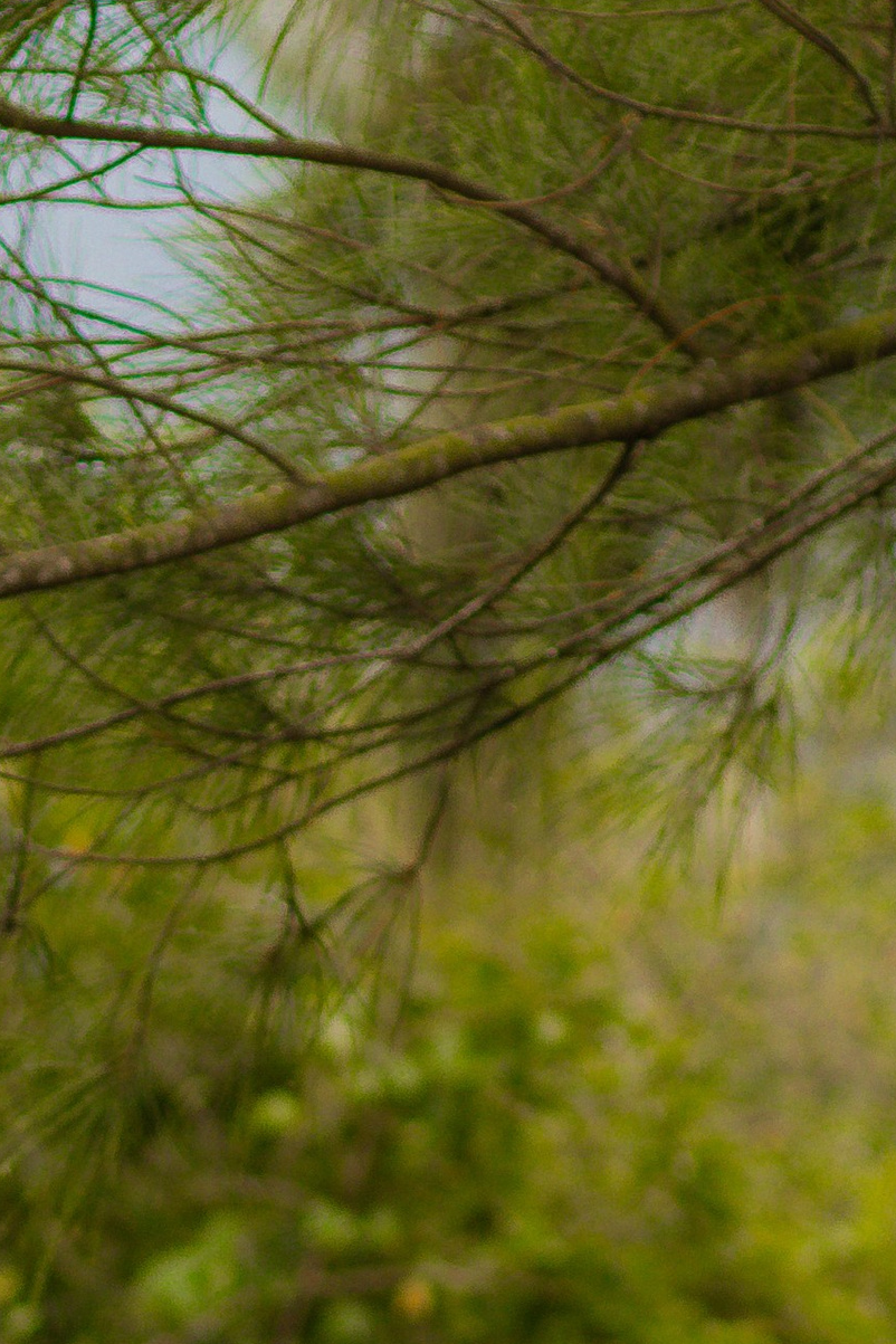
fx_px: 15193
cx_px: -172
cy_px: 2080
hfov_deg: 3.4
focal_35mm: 407
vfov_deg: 5.0
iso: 200
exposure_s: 1/320
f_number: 3.2
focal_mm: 85
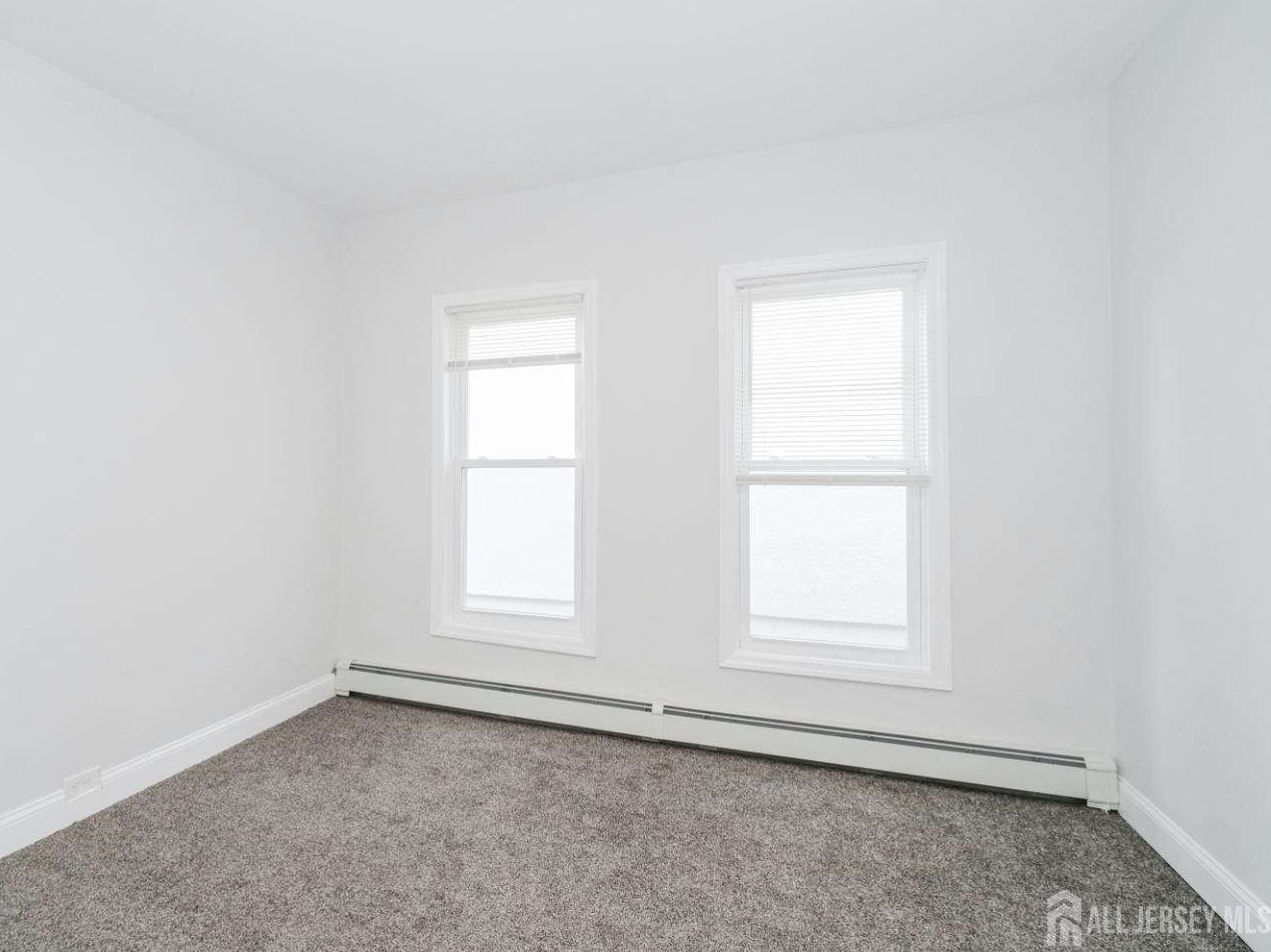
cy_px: 464
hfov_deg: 90.5
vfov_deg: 74.7
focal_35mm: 17
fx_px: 624
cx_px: 545
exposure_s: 1/200
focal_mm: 10
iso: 1600
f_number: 7.1
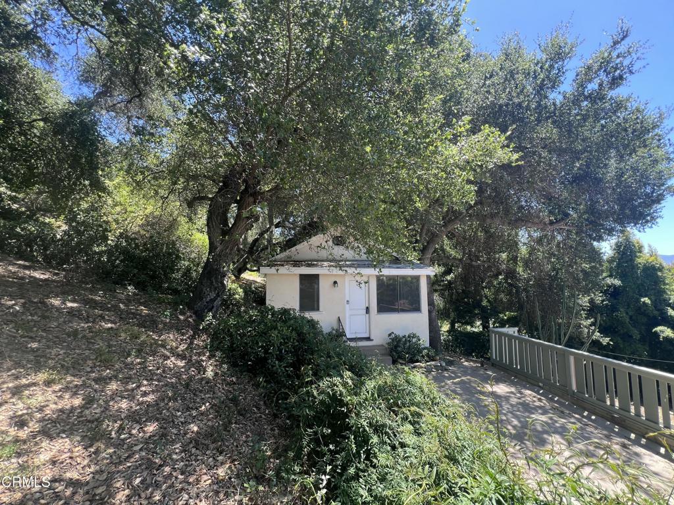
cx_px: 337
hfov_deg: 106.2
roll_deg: +0.2
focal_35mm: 13
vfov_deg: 89.9
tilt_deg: +4.2
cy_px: 252
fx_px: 253
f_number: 1.8
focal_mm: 1.57
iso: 32
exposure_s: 1/155
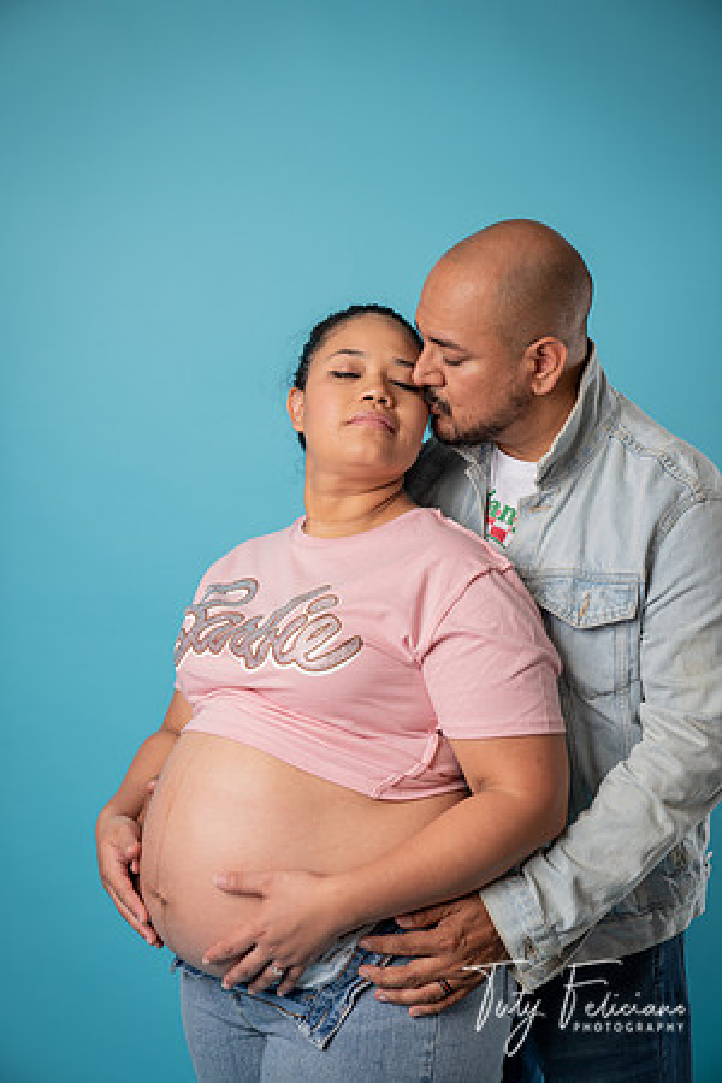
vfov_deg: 36.2
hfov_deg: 24.6
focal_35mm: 55
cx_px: 361
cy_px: 542
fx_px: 1654
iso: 50
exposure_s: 1/50
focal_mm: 55
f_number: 3.2
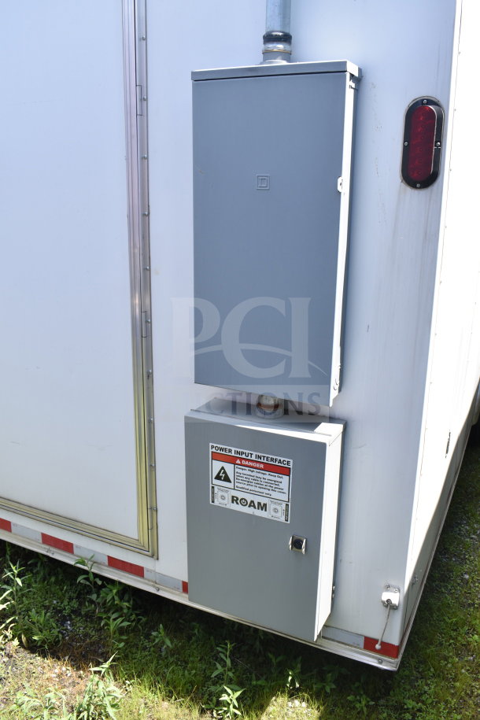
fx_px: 600
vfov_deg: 61.9
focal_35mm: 30
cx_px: 240
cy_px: 360
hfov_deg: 43.6
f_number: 7.1
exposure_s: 1/160
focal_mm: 20
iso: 200
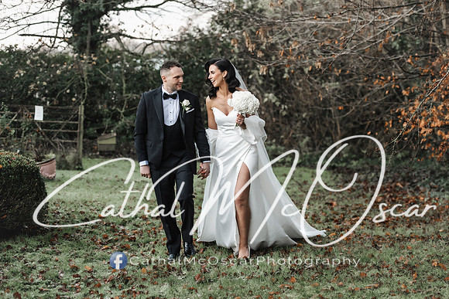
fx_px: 1423
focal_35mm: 114
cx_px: 256
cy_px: 171
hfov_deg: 17.9
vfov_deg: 12.0
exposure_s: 1/320
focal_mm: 100
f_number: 2.8
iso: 640
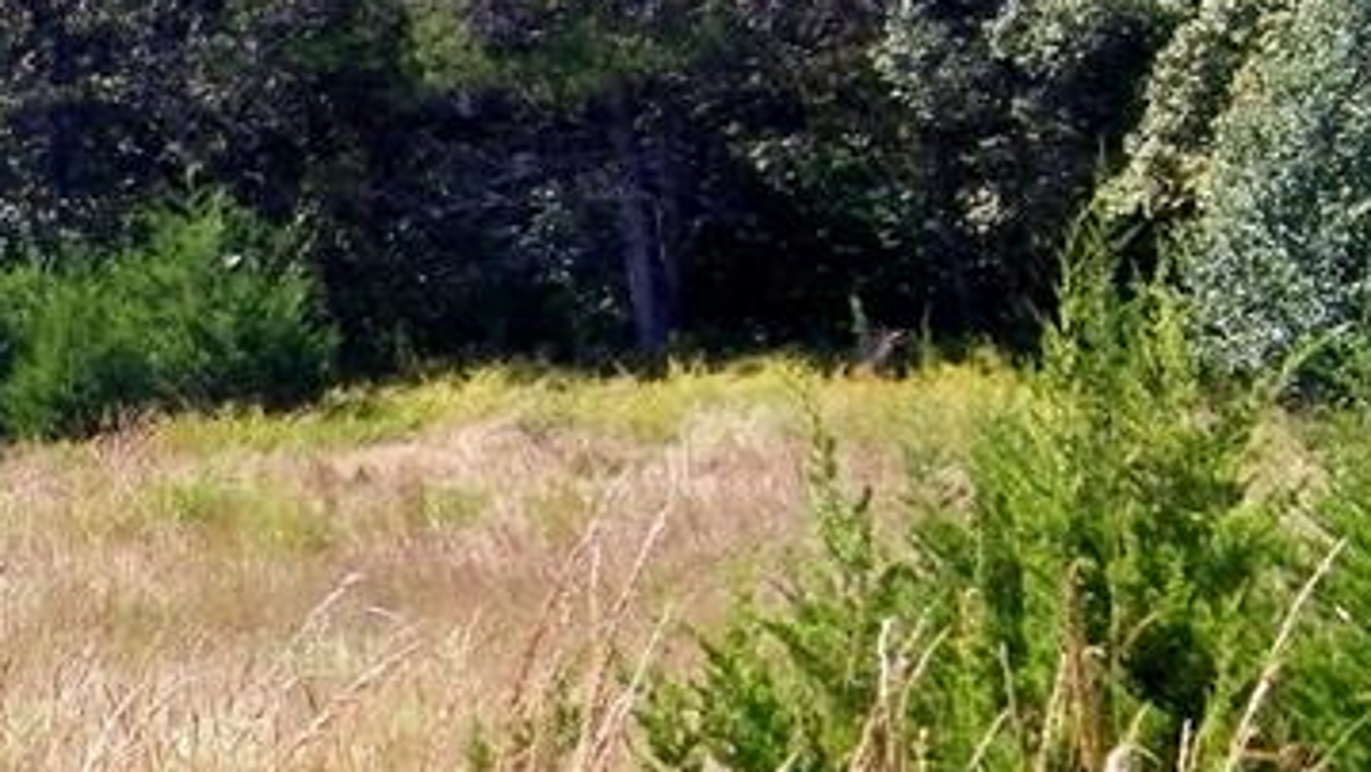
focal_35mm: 115
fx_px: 4181
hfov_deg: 18.1
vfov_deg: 10.5
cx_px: -8
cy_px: 745
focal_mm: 6.6
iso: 100
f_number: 7.4
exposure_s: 1/125
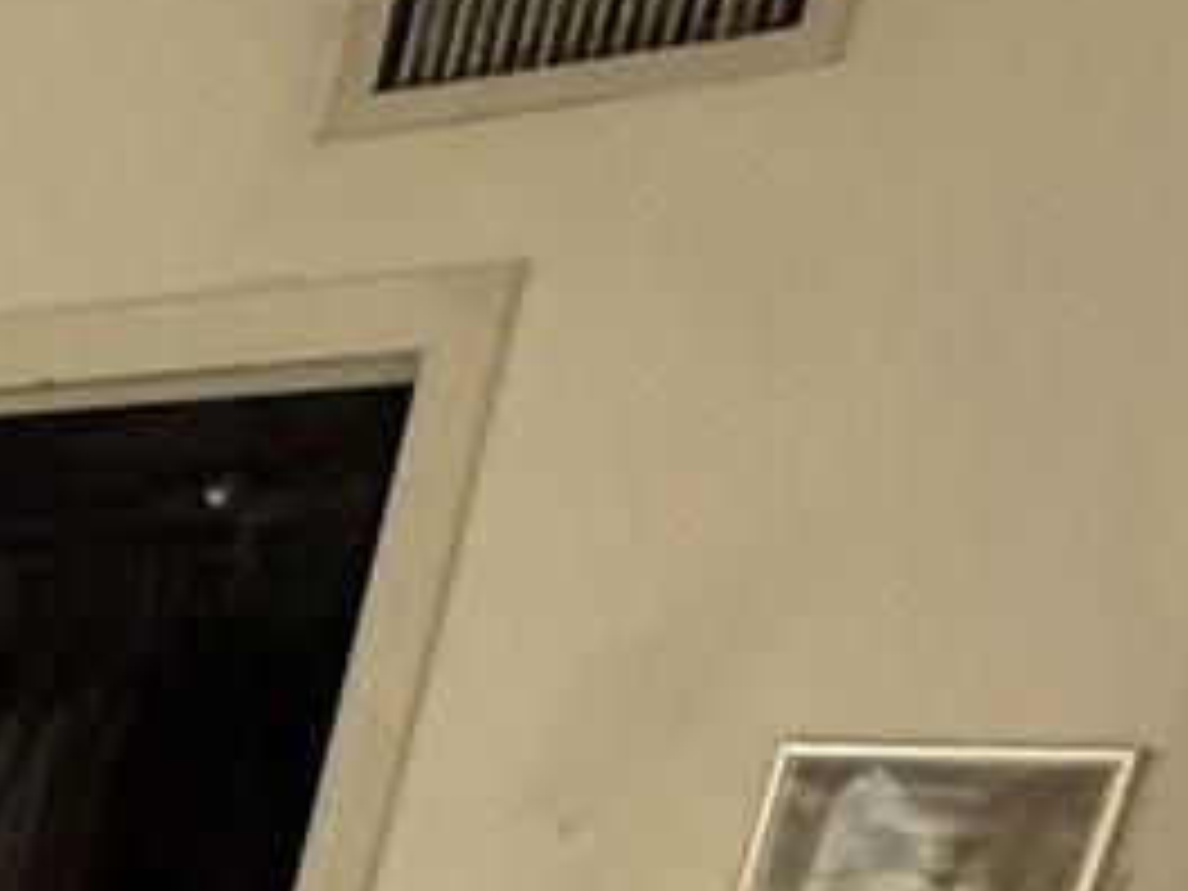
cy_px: 1660
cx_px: -1818
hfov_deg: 13.9
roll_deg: -1.9
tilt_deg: -17.6
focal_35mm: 85
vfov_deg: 14.9
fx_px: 2917
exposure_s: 1/60
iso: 320
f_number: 2.2
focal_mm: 2.22
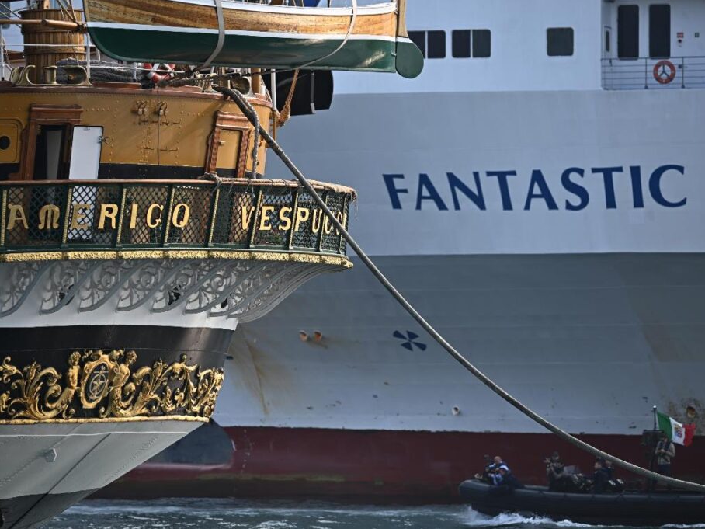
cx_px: 335
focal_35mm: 282
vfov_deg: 5.3
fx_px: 5743
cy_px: 264
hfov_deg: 7.0
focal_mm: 260
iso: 100
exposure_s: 1/320
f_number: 5.6
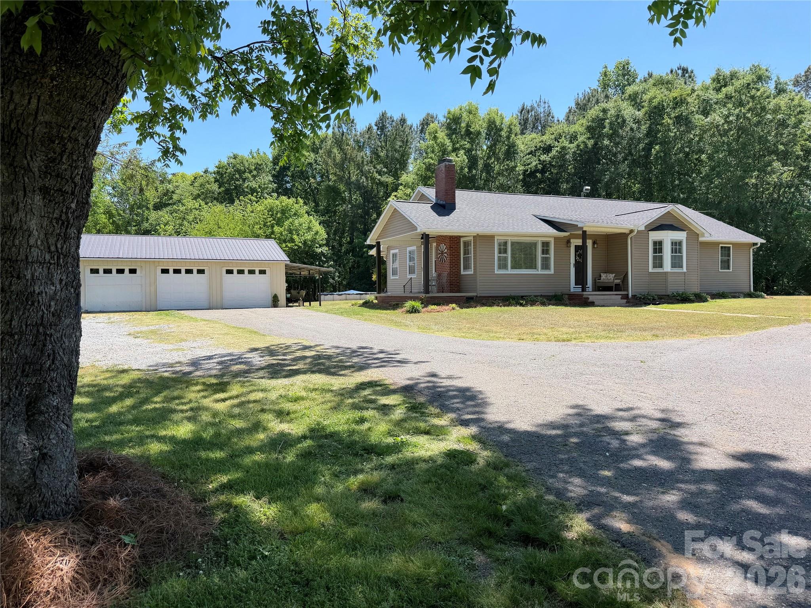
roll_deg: +0.5
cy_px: 304
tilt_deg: -0.8
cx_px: 406
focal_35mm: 24
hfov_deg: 71.6
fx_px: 562
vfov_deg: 56.8
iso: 80
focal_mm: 6.76
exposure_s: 1/2110
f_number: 1.78
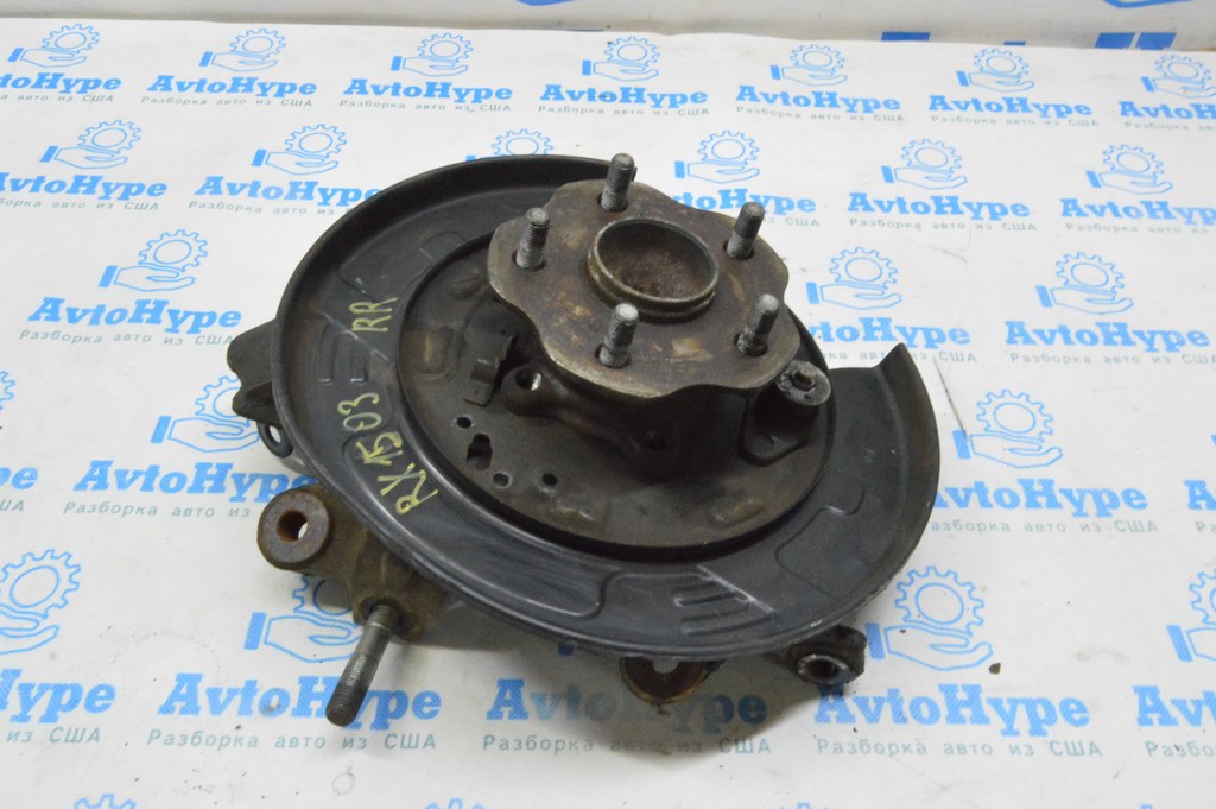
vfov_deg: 43.5
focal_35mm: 30
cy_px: 404
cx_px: 608
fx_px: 1012
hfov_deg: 62.0
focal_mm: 20
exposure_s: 1/15
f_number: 20
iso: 6400
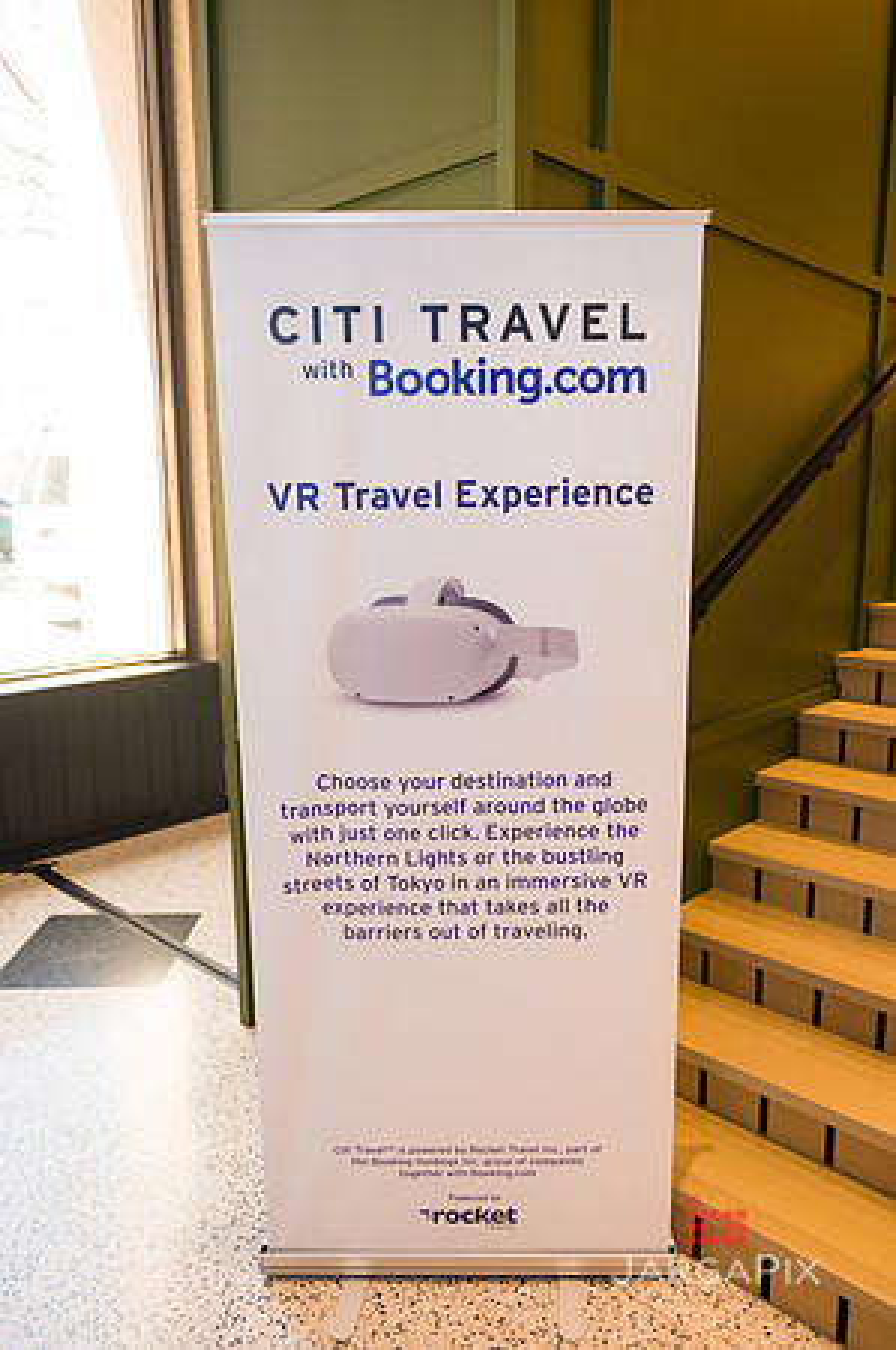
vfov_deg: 69.4
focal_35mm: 26
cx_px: 448
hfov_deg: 49.5
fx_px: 973
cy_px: 675
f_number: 4
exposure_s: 1/200
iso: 1600
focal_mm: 26
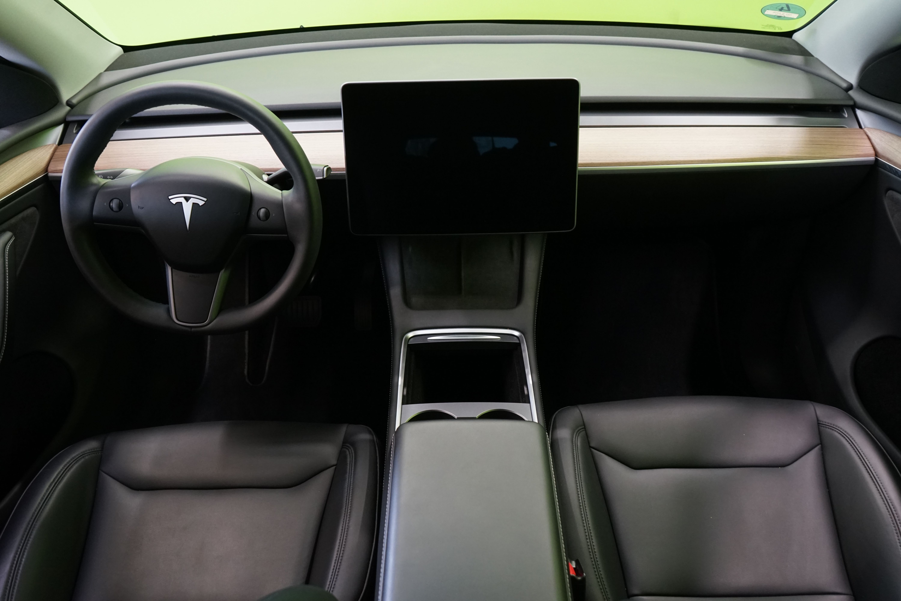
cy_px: 300
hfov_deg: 63.7
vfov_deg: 45.0
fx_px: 726
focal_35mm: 29
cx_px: 450
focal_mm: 29
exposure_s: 1/30
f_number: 5.6
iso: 2500
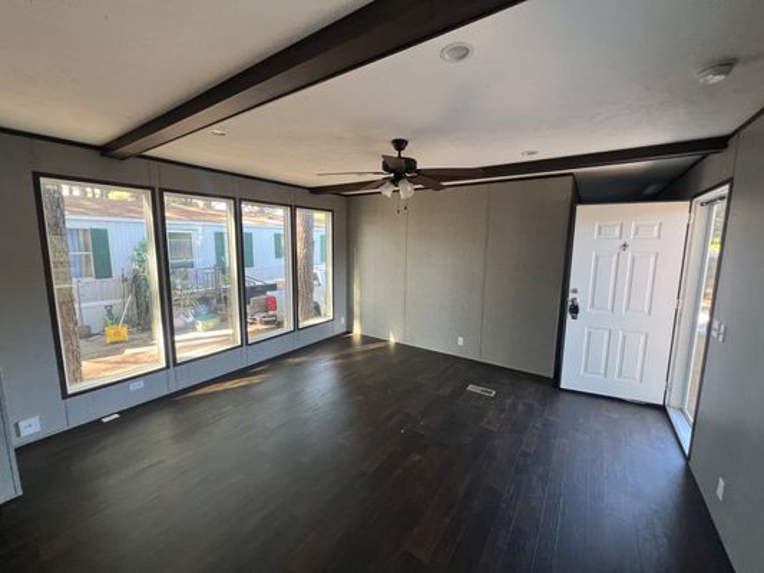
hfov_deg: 106.2
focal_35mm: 13
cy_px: 286
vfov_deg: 89.9
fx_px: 287
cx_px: 382
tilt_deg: -6.2
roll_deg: -1.5
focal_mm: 1.57
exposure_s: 1/99
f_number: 1.8
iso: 250
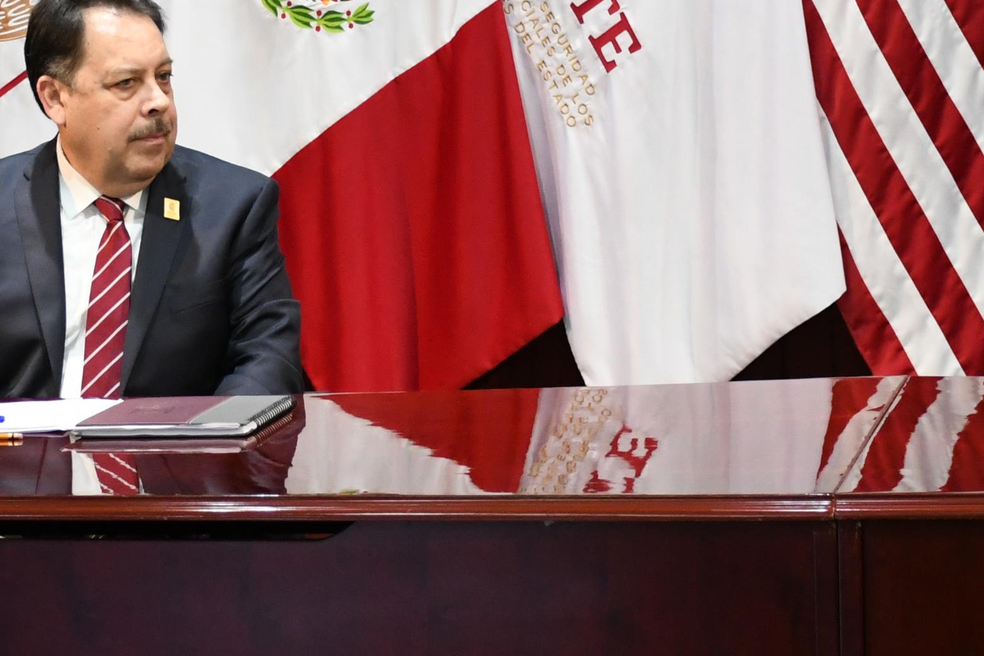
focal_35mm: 160
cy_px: 294
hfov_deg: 12.8
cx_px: 478
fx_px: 4373
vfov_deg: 8.6
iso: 2500
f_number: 4.5
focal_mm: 40
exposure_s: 1/100
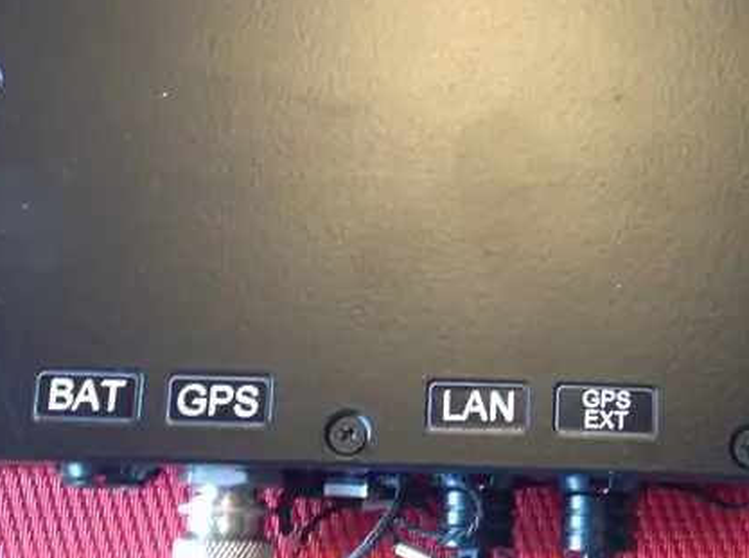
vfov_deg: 17.4
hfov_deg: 23.1
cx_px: 559
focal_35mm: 84
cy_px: 167
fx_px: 1814
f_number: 2.4
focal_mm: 4.28
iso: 64
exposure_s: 1/15
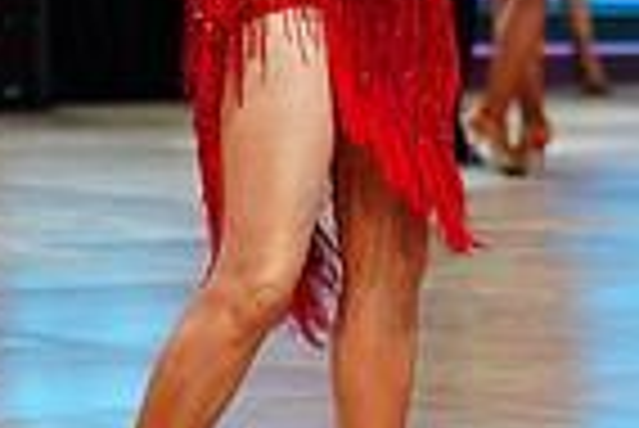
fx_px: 6077
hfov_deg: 6.0
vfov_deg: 4.0
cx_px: 623
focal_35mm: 342
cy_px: -279
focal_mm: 84
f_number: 2.8
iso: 500
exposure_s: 1/400
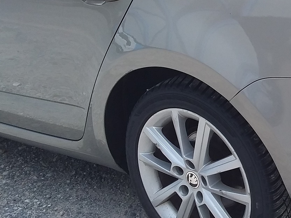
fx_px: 572
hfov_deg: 25.9
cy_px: 89
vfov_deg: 21.6
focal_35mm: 68
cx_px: 336
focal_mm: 2.91
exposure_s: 1/888
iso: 40
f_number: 1.9
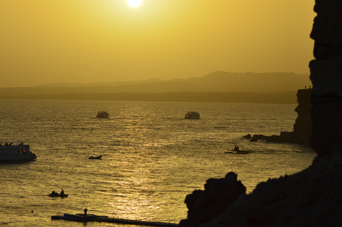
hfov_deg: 13.8
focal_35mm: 149
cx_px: 148
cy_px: 98
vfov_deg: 9.2
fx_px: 1411
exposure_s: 1/500
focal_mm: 85
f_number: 11
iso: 100
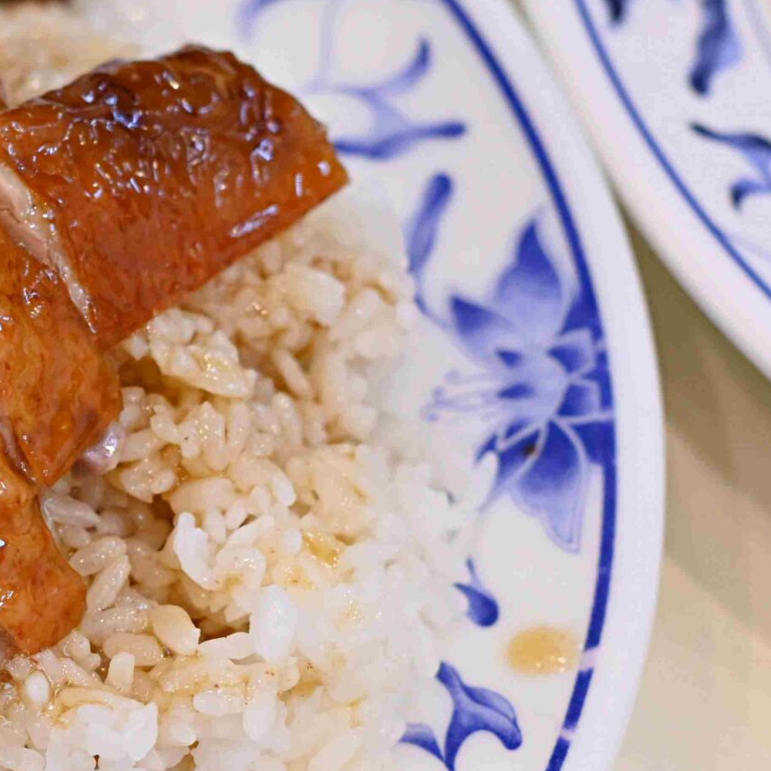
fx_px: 4889
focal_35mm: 194
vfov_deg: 9.0
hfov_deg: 8.8
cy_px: 427
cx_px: -370
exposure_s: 1/200
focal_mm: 50
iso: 800
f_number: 3.2
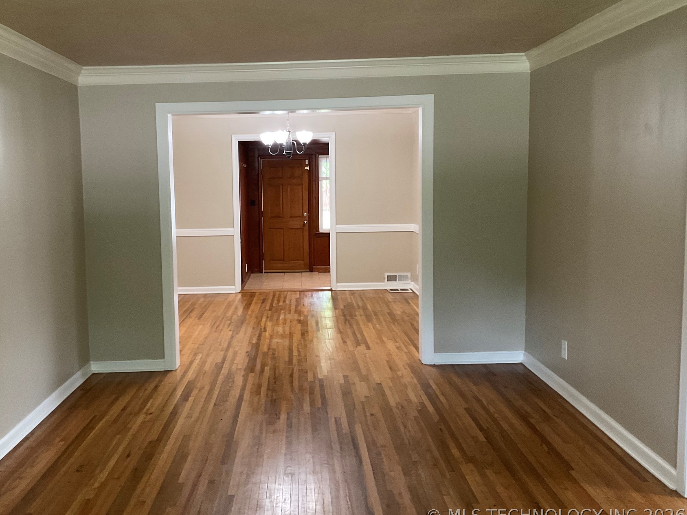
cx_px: 299
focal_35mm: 33
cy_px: 236
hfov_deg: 55.2
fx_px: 655
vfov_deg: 42.9
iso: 320
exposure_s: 1/58
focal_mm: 3
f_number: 1.8
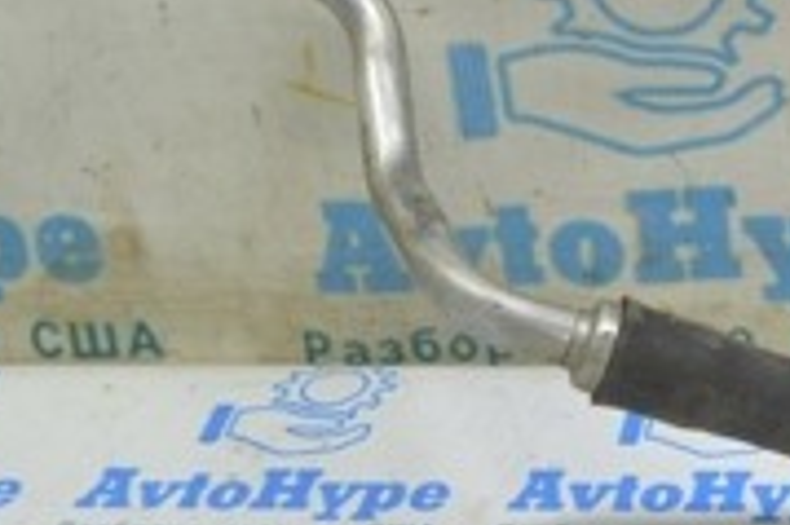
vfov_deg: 11.5
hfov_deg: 17.0
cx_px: 1064
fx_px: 2473
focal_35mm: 113
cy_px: -302
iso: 400
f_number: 5.6
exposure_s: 1/20
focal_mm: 21
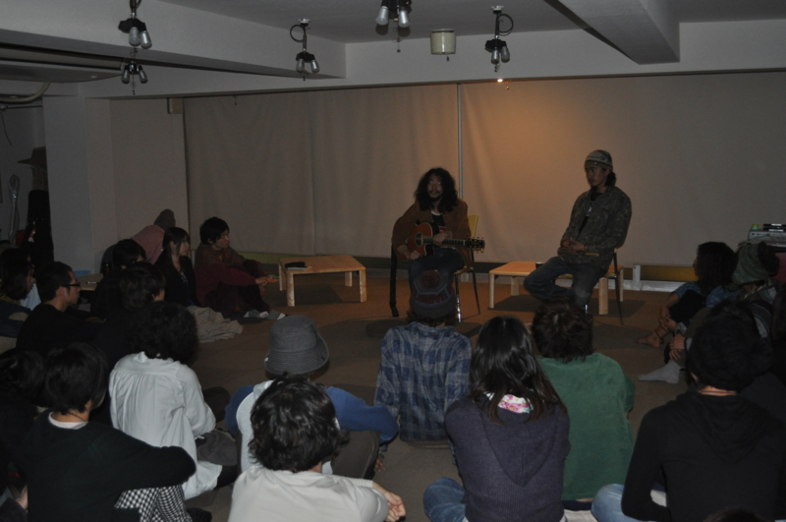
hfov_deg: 46.5
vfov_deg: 31.8
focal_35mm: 42
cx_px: 393
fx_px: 916
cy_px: 261
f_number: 4.5
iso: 800
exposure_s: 1/60
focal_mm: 28
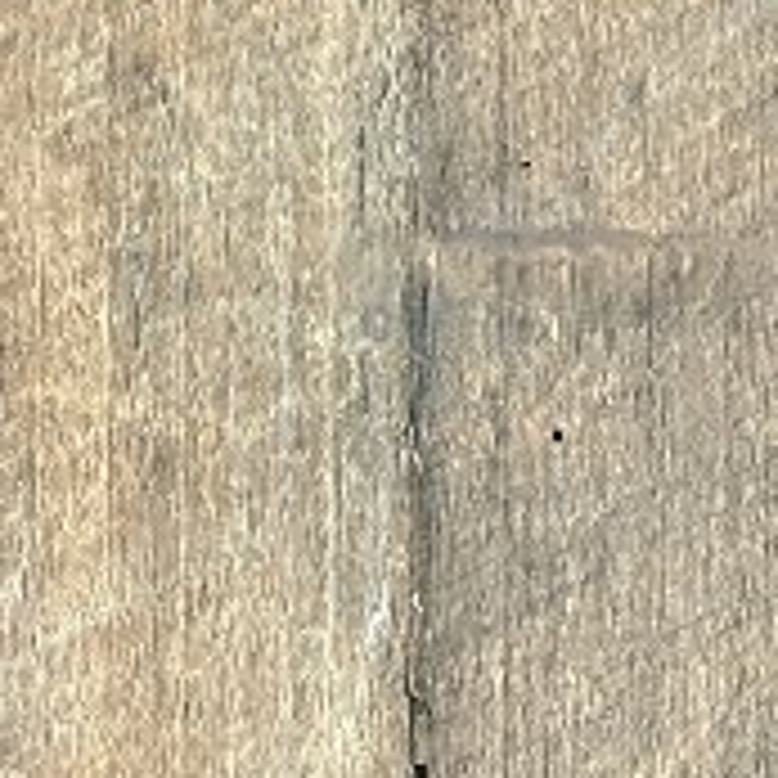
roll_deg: -0.5
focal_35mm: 159
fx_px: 4043
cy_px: 477
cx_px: 432
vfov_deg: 11.0
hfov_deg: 11.0
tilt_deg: -5.2
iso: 250
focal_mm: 5.7
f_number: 1.5
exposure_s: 1/50
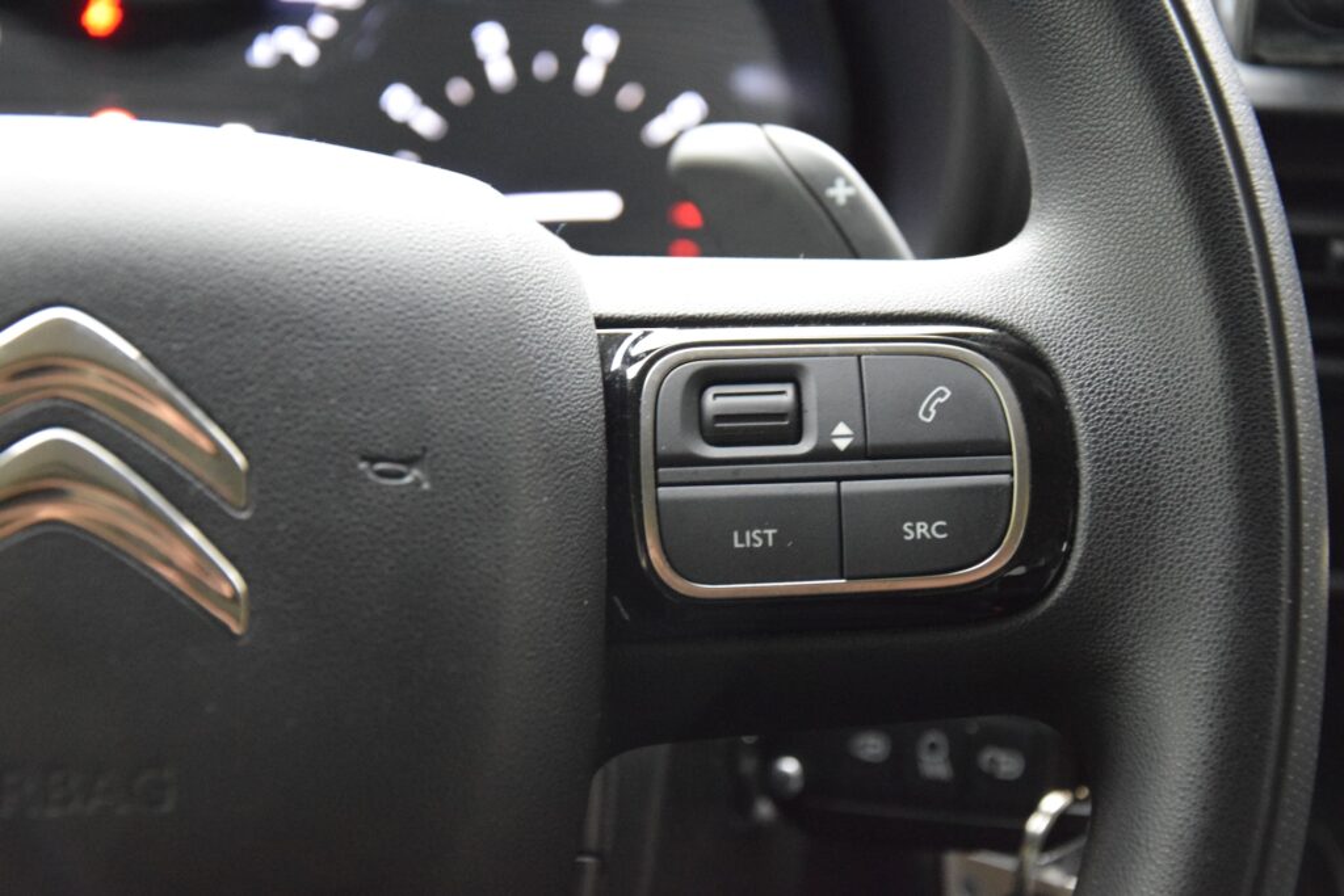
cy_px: 448
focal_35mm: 78
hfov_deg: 26.0
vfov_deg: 17.5
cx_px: 672
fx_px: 2912
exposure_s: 1/40
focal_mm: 52
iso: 6400
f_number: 5
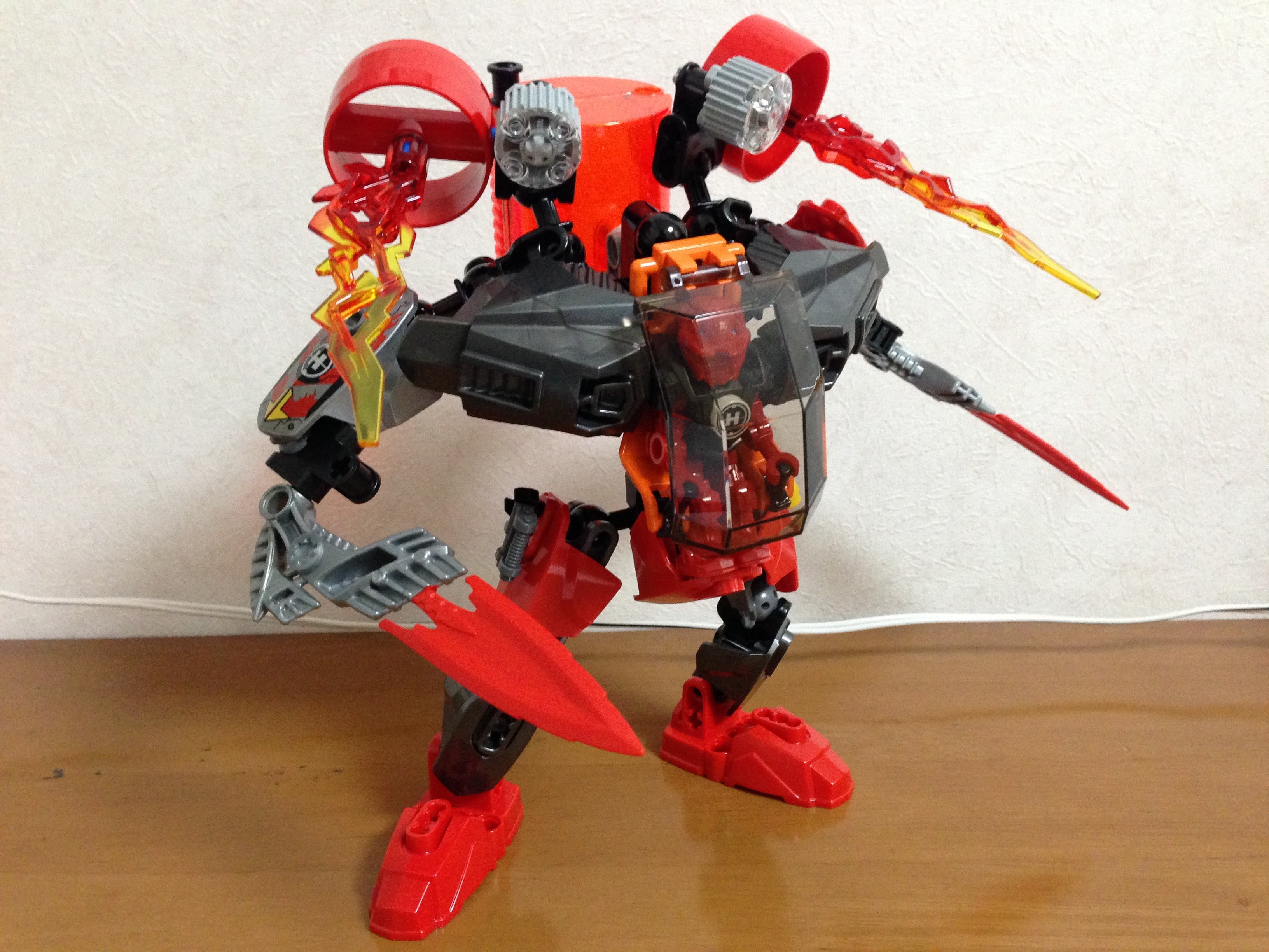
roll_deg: +2.0
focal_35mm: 33
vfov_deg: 42.9
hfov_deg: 55.4
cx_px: 634
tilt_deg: -18.0
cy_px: 476
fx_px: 1210
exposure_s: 1/15
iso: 320
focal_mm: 4.12
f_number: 2.4
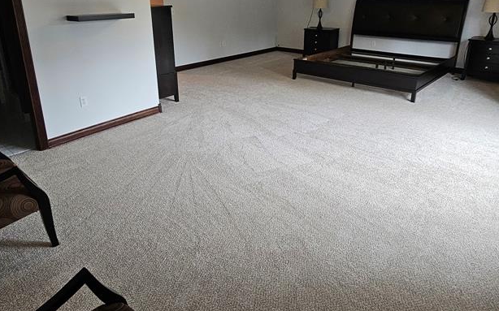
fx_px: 313
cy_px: 99
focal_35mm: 23
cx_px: 239
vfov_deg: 51.8
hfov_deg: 77.1
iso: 250
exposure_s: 1/77.4
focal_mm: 2.2
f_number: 2.2
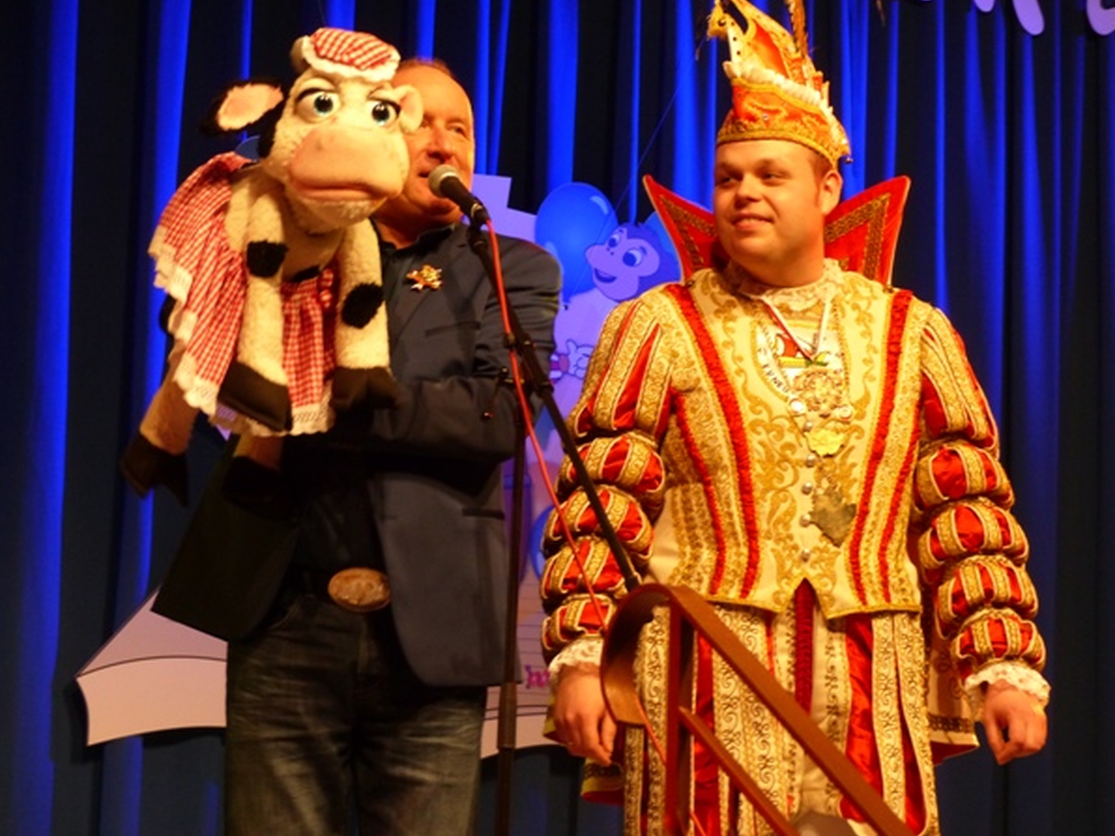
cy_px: 419
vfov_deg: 10.9
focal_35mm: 136
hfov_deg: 14.5
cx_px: 558
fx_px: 4381
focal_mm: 24.3
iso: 400
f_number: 2.8
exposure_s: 1/60
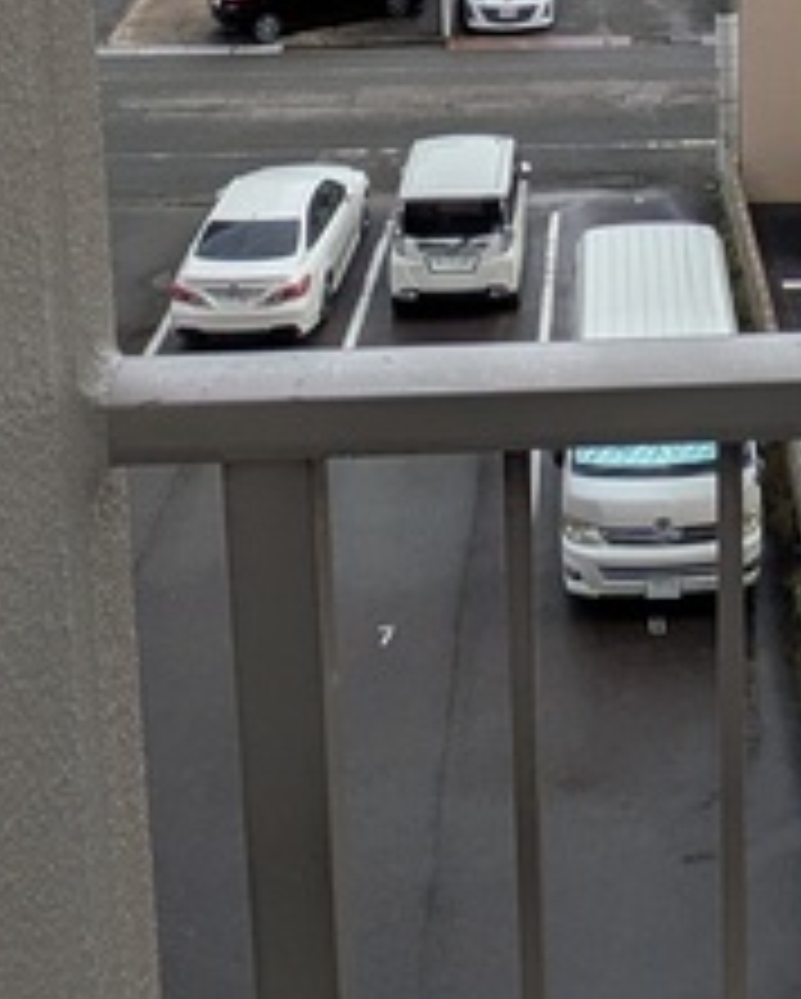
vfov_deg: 28.1
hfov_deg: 25.0
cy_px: -184
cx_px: 727
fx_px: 1746
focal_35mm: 59
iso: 49
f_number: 2.2
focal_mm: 1.83
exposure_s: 1/1481
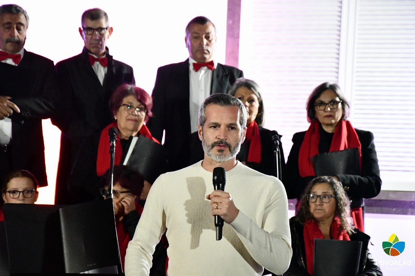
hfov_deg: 13.1
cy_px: 138
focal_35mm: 157
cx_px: 208
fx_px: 1809
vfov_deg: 8.7
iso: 10000
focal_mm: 105
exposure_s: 1/125
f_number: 5.6
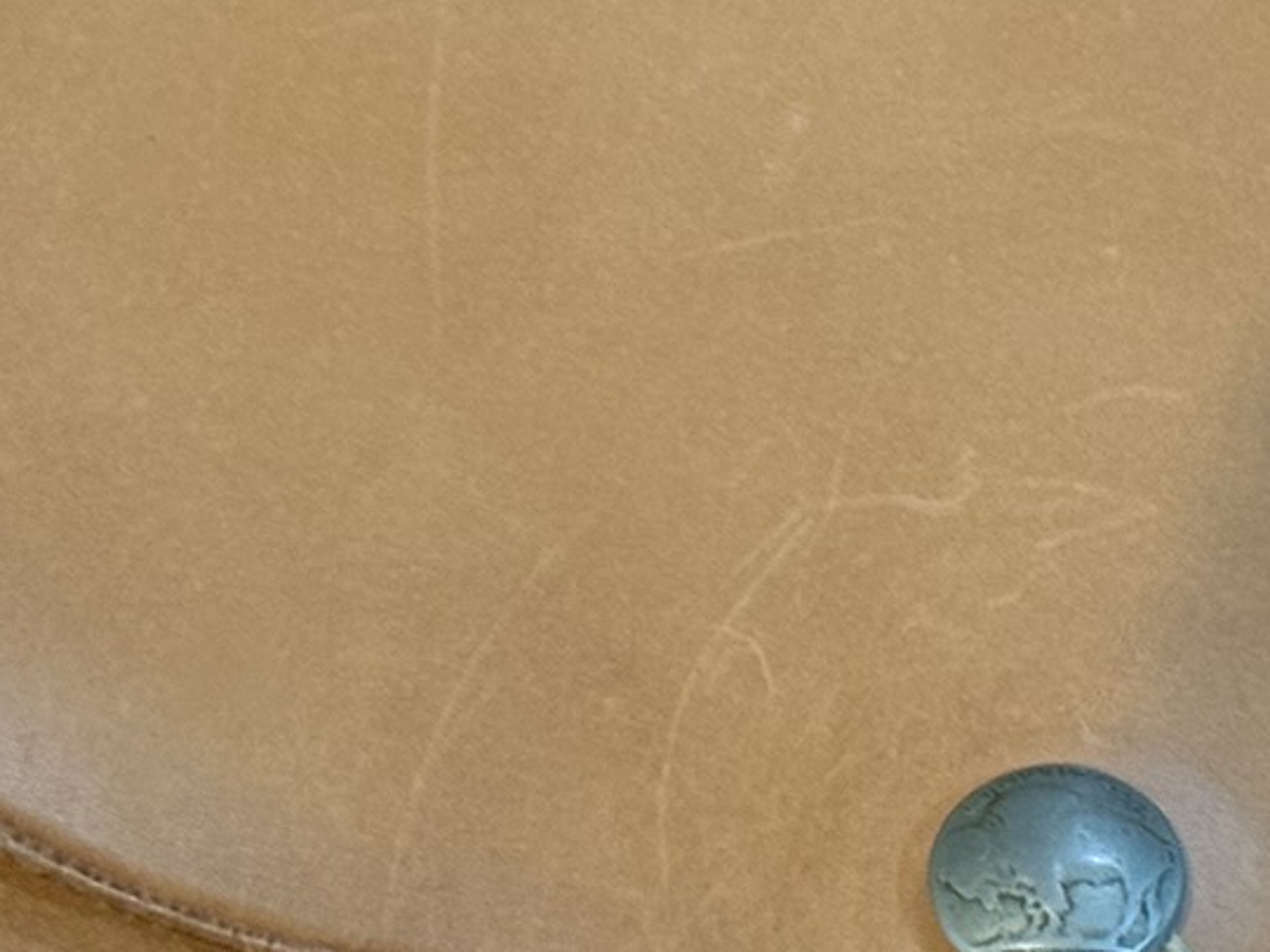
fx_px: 6677
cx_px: 1159
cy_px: 510
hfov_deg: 10.8
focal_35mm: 182
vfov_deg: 8.2
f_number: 1.78
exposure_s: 1/33
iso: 250
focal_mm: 6.76
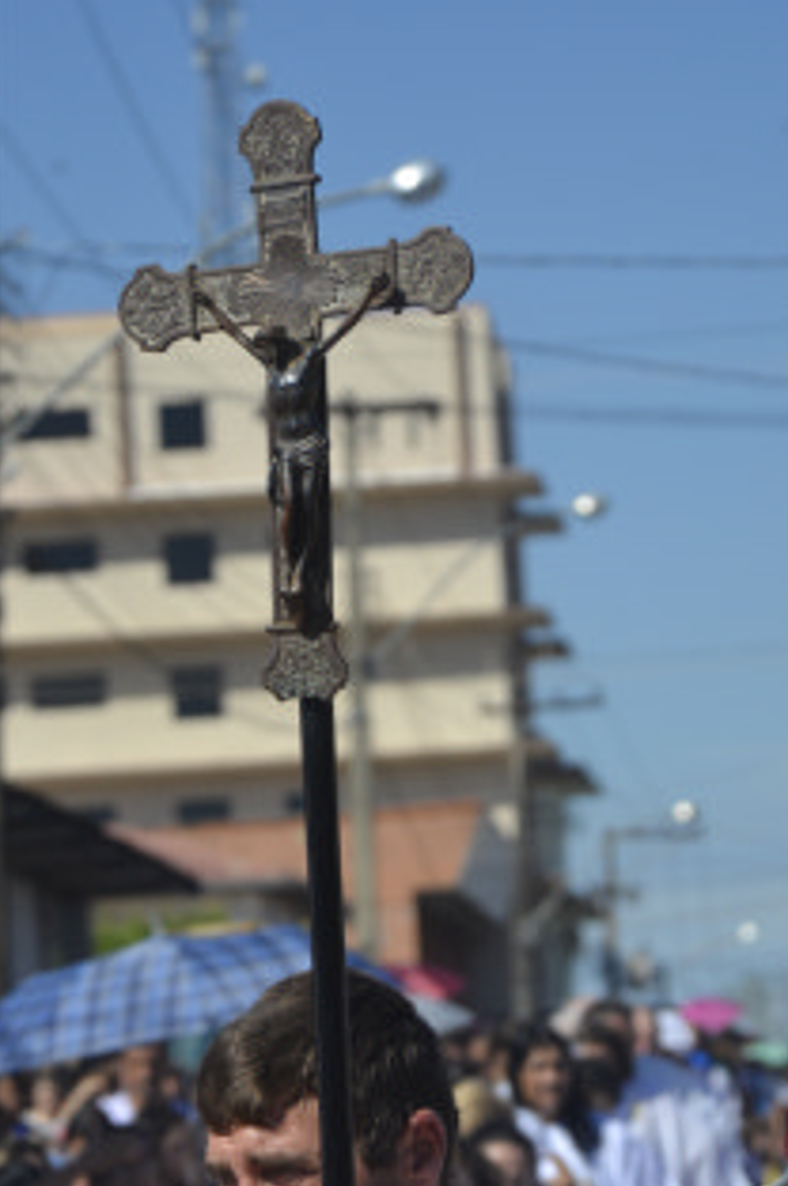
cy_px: 792
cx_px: 411
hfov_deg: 5.7
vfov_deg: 8.6
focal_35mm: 240
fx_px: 7897
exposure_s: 1/640
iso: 100
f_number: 6.3
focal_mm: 100
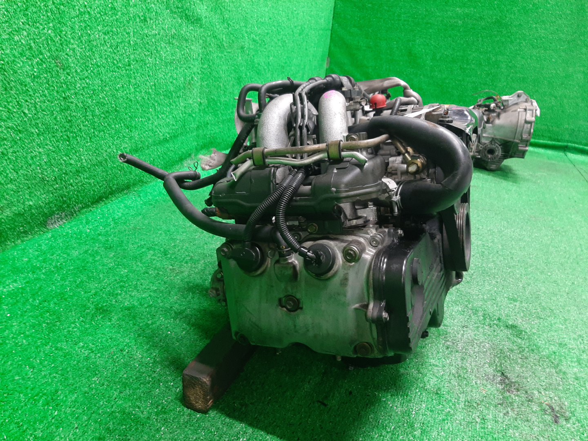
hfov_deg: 67.3
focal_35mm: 26
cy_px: 220
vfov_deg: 53.1
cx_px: 294
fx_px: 442
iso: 172
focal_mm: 3.93
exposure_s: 1/33
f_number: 1.7
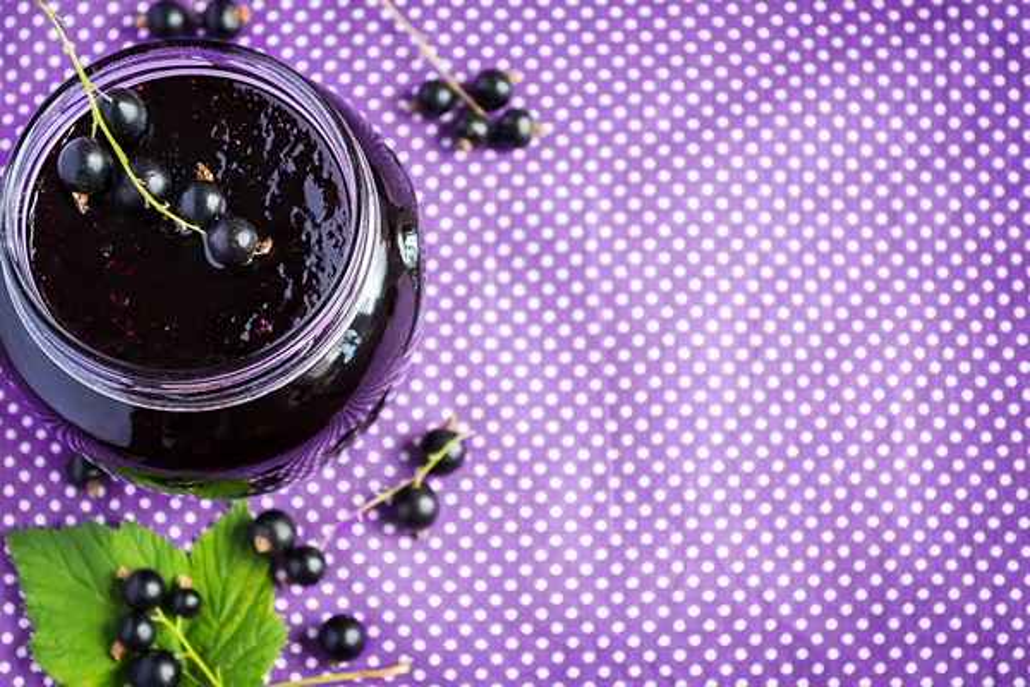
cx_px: 515
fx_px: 2360
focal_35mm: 82
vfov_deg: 16.6
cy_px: 344
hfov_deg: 24.6
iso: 100
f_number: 5.6
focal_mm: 55
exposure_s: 1/10
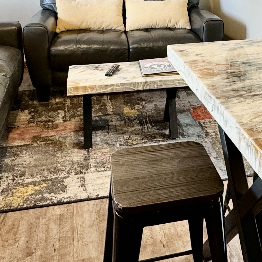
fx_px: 420
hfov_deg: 33.7
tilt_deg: -10.9
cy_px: 10
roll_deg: -1.6
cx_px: 208
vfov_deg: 32.4
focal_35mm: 49
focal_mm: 2.22
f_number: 2.2
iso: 200
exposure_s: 1/60
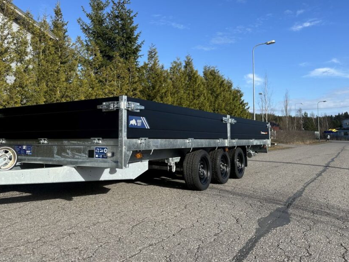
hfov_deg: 59.5
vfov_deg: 46.6
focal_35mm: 30
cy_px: 108
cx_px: 139
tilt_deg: +4.9
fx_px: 302
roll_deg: -1.0
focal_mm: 6.86
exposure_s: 1/3597
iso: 80
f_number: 1.78
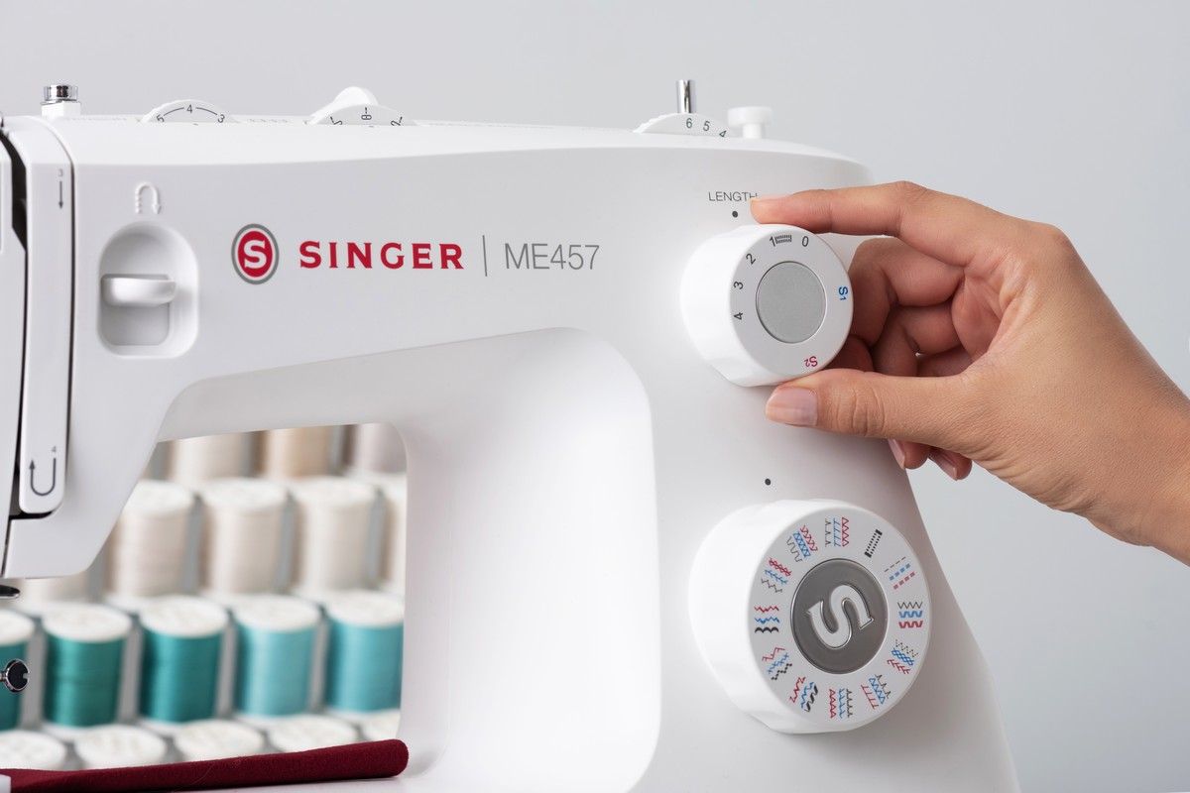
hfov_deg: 19.5
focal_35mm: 105
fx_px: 3471
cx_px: 595
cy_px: 396
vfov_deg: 13.0
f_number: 8
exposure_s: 1/100
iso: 100
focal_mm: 105
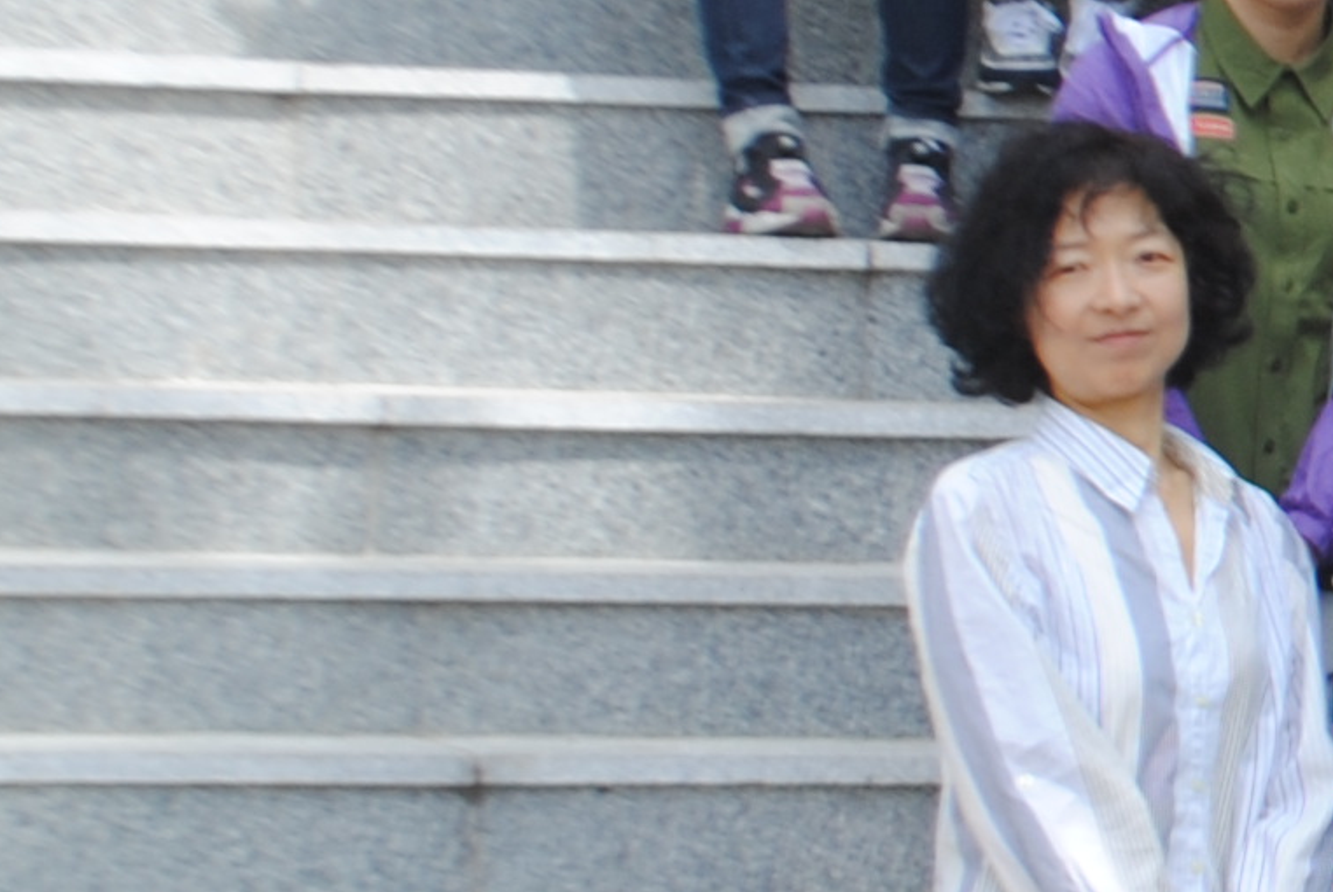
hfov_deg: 10.4
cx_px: 2619
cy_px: 236
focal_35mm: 183
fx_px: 6784
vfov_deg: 7.5
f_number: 7.1
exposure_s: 1/200
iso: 100
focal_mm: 24
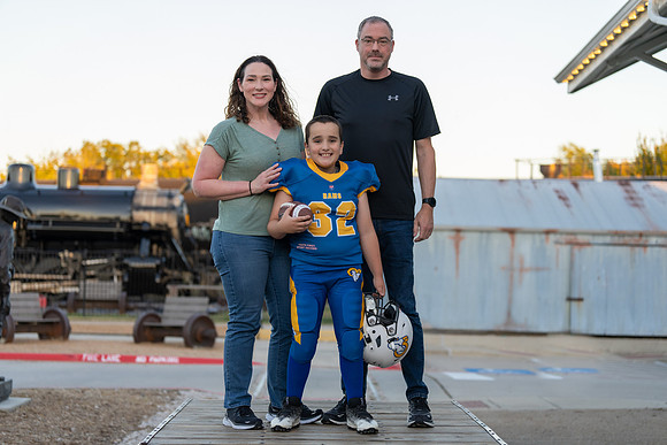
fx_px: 1297
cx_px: 334
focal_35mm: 70
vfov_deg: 19.5
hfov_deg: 28.8
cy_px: 222
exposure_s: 1/320
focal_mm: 70
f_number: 2.8
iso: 320
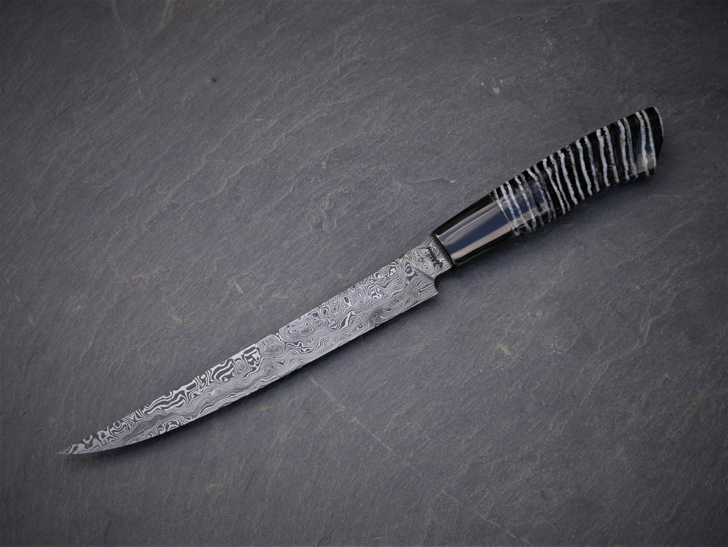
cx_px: 364
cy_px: 274
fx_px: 2399
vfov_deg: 13.0
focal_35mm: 114
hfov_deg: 17.3
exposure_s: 1/125
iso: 200
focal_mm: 57
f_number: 4.5
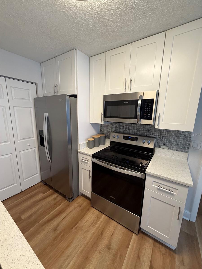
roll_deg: -0.9
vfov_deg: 102.1
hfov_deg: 85.7
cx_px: 101
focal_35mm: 14
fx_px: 109
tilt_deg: -11.8
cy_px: 134
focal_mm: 2.22
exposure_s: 1/120
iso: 200
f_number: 2.2
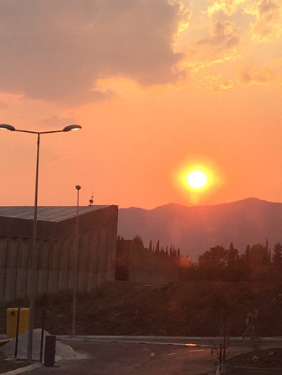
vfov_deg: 18.7
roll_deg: -1.1
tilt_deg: +13.1
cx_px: 147
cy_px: 76
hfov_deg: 14.2
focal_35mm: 104
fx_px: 1129
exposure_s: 1/286
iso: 32
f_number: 2.2
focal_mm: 4.15
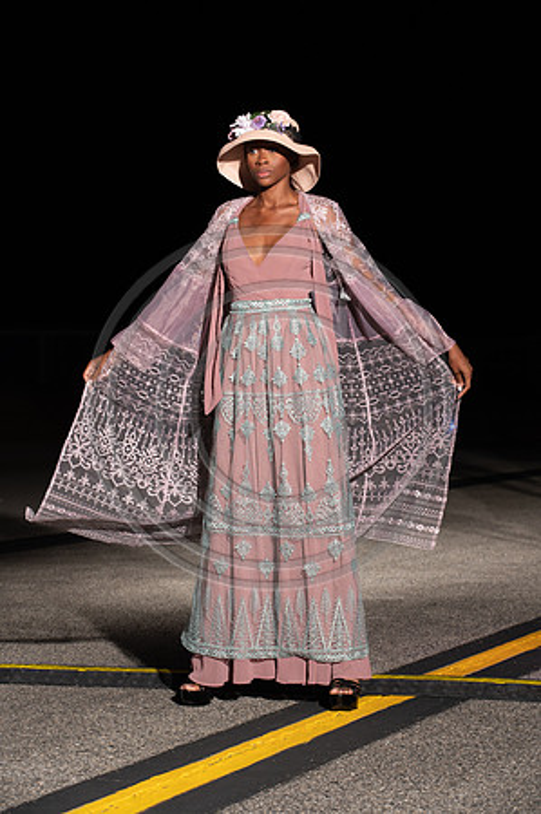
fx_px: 2214
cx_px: 270
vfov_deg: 20.8
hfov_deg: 13.9
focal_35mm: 98
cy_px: 407
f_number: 6.3
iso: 1000
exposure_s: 1/200
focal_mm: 98
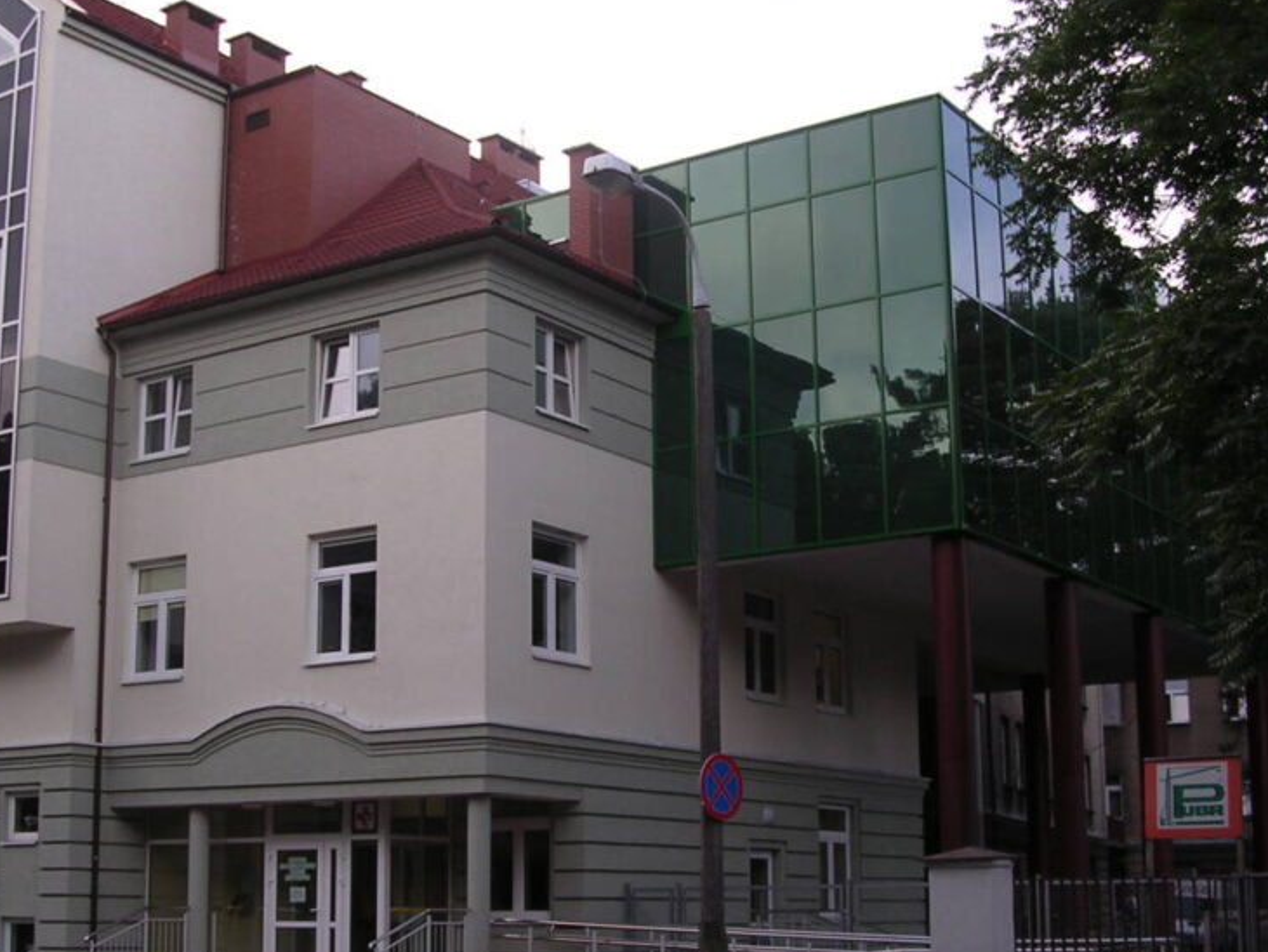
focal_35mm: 51
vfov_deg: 28.6
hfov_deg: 37.3
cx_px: 495
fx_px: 1869
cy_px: 532
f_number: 2.8
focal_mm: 5.8
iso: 100
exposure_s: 1/320
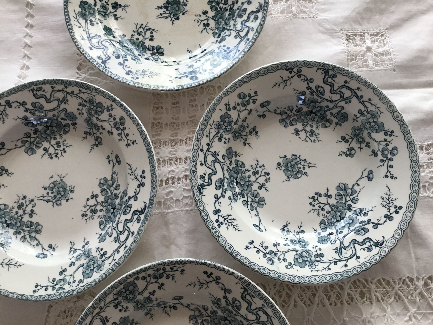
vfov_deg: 45.4
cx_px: 216
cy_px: 162
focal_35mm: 31
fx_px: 388
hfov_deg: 58.4
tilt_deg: -79.1
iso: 40
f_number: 2.4
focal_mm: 3.3
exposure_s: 1/100
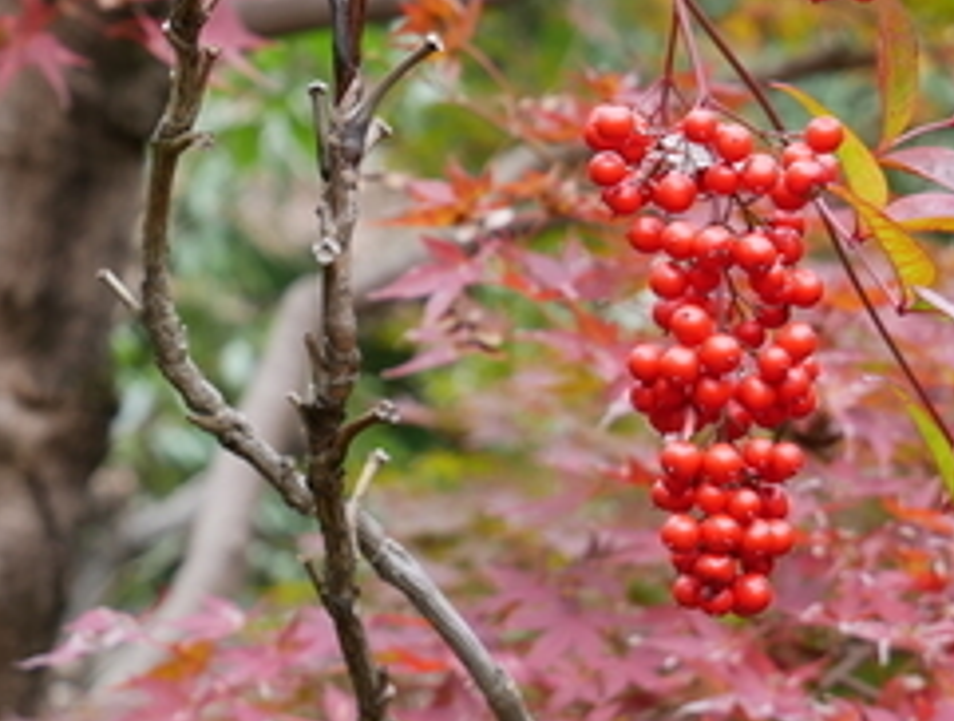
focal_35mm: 164
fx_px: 4531
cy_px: 164
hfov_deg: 12.0
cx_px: 435
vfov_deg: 9.1
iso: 320
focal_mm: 33
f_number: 5.1
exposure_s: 1/80
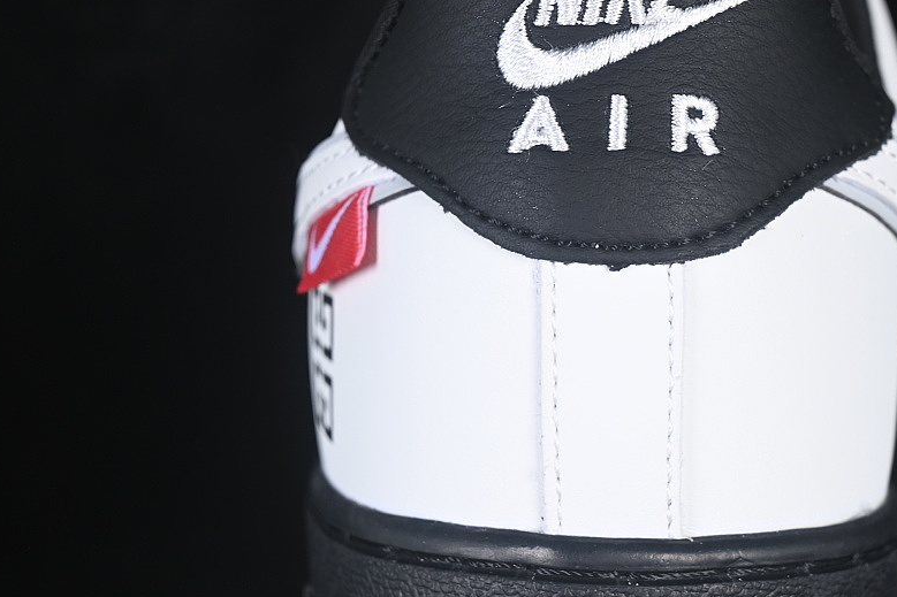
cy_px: 314
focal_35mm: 104
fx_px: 2591
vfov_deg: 13.2
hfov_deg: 19.6
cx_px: 606
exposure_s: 1/60
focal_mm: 50
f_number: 6.3
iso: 160
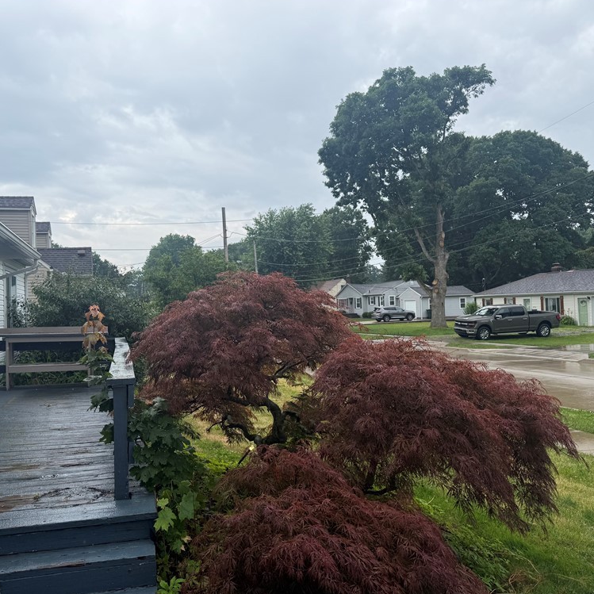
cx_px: 241
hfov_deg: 55.3
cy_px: 293
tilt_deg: +0.7
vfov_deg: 55.6
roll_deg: +2.7
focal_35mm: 29
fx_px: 563
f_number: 1.78
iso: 80
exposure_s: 1/2611
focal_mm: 6.76
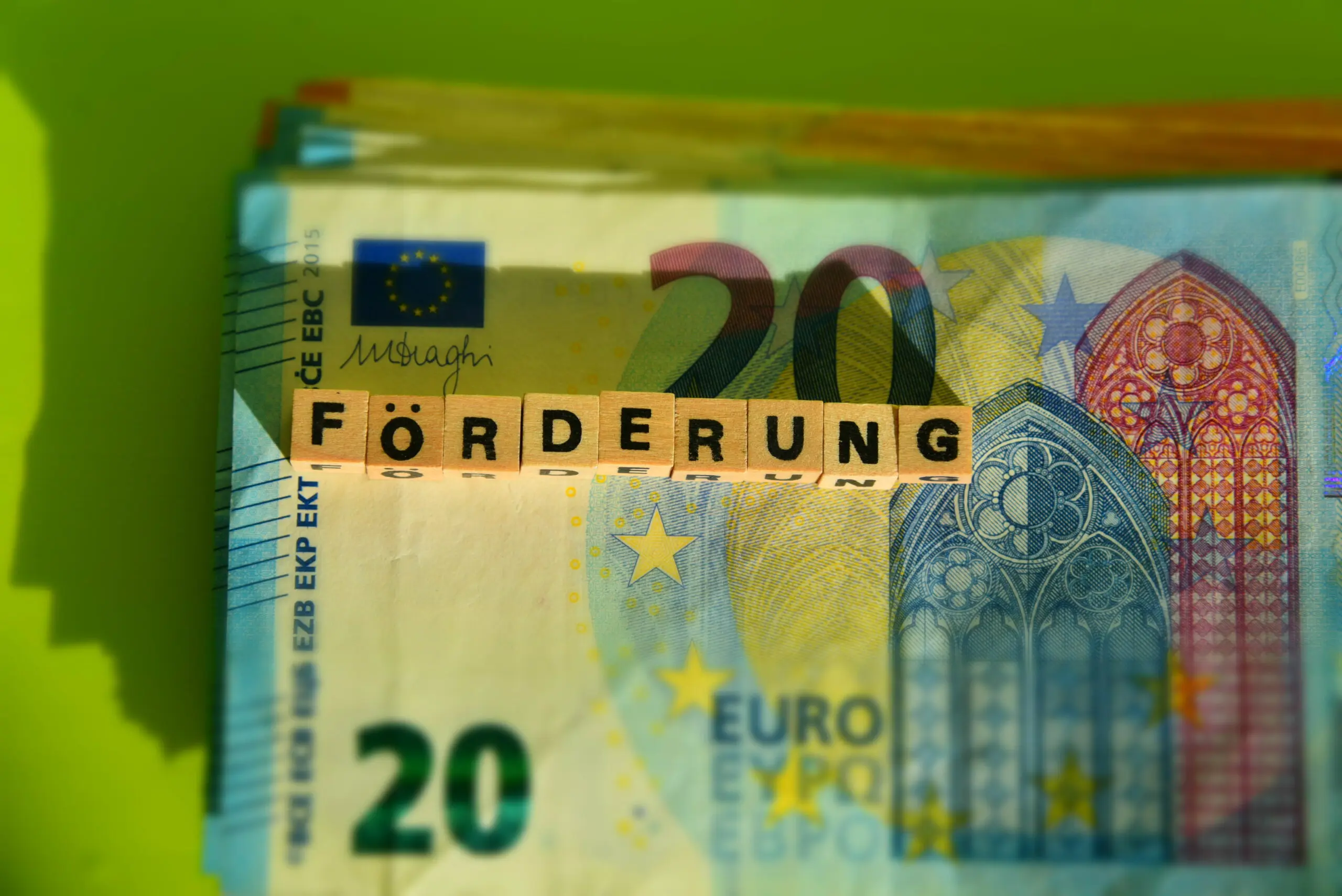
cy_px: 448
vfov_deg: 11.4
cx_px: 671
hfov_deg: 17.1
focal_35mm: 120
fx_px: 4475
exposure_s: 1/400
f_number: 10
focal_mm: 120
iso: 200
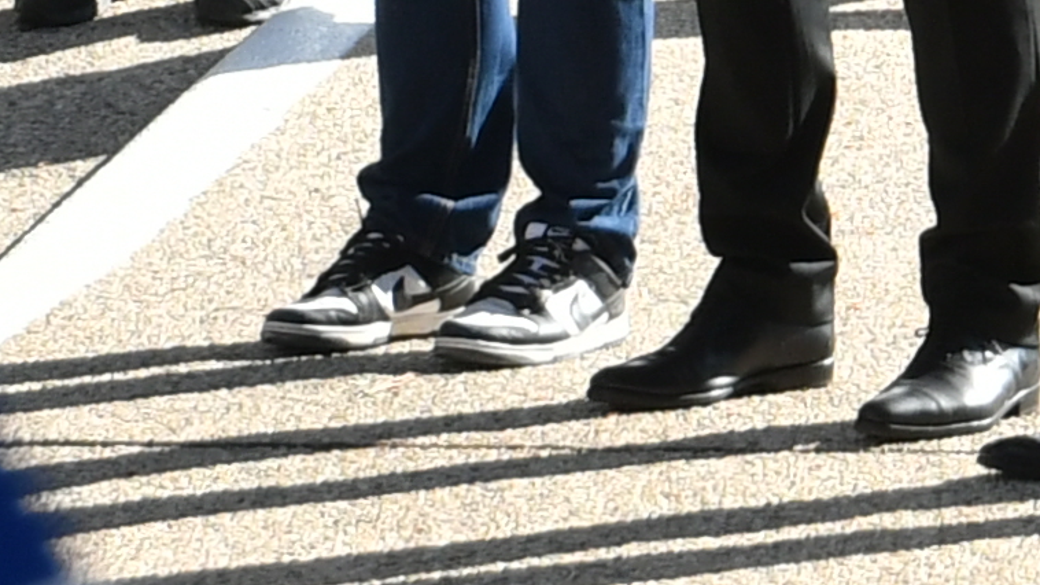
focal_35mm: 354
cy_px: -1156
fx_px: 9760
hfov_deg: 5.9
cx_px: 2508
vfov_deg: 3.4
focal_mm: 31
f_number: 5.6
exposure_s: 1/500
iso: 200
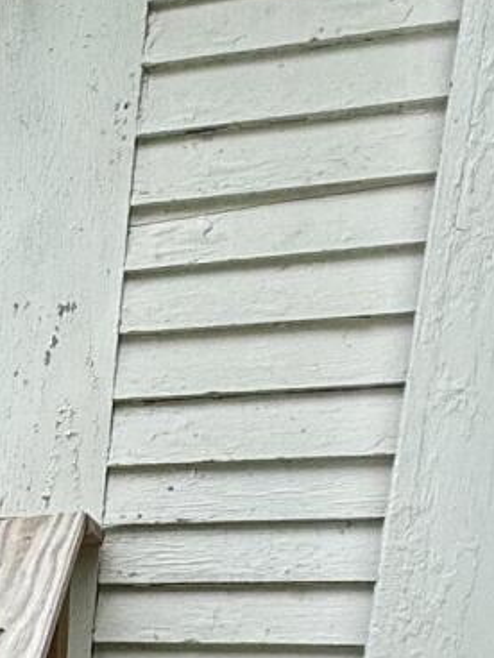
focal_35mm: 76
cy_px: 935
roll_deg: -0.2
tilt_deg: -9.3
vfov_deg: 22.1
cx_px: -478
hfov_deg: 15.6
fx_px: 1446
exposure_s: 1/321
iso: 50
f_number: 2.2
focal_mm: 2.22
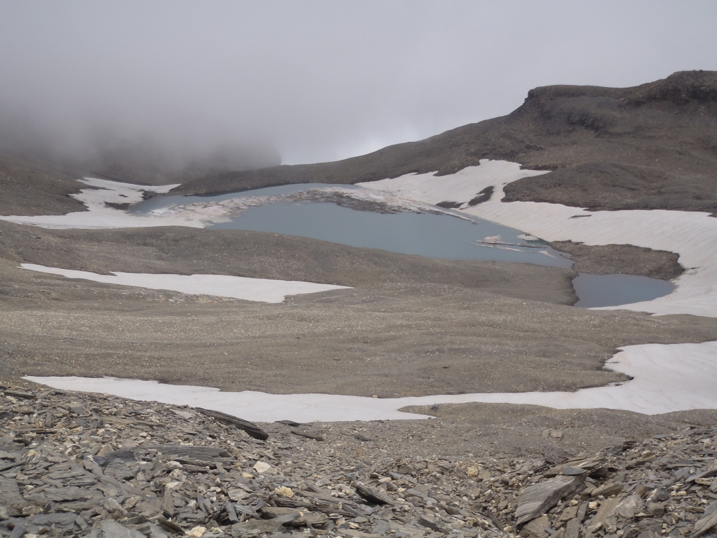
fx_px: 1015
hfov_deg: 38.9
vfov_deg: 29.7
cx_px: 358
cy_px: 269
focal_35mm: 49
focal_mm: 8.89
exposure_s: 1/250
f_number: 5.6
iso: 80
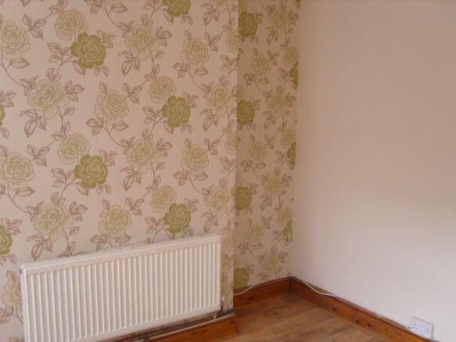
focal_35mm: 35
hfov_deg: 52.6
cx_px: 228
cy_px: 171
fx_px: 461
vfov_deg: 40.7
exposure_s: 1/45
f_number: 2.8
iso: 80
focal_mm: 7.4
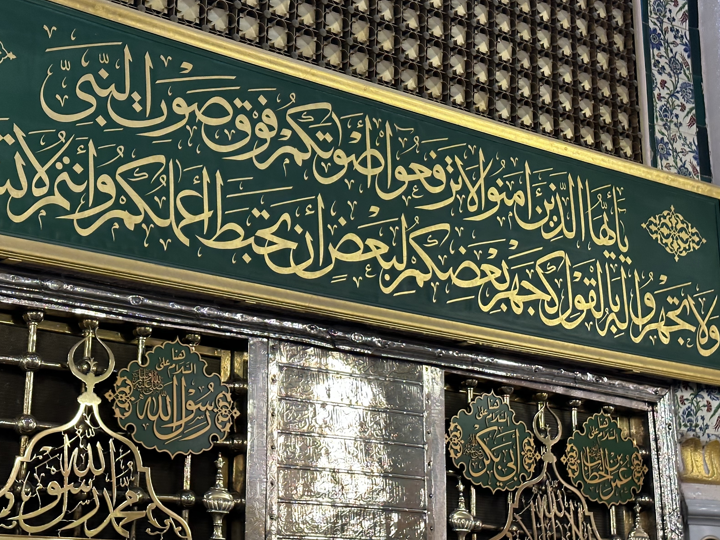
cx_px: 270
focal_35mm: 61
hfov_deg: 31.5
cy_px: 284
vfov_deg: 24.0
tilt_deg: +10.9
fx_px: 1269
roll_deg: -0.2
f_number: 1.78
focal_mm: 6.86
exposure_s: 1/60
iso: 125
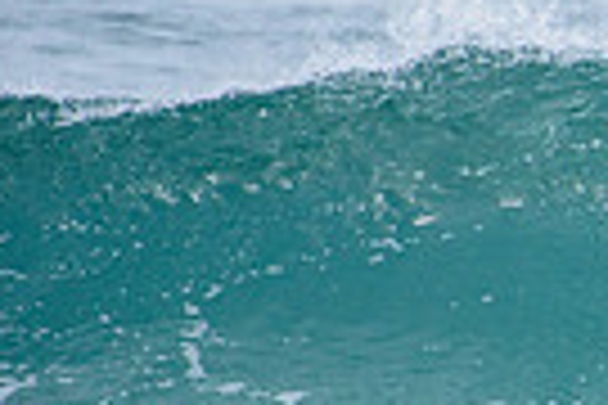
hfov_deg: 1.0
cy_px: 308
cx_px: 1284
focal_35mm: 2148
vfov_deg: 0.6
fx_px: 36274
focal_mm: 500
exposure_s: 1/2000
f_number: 5.6
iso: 360
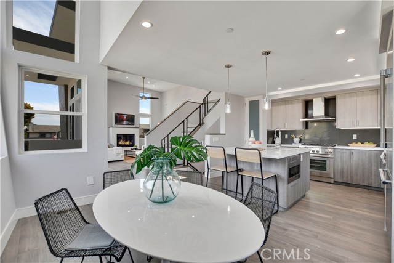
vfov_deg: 77.4
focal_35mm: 15
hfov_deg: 100.4
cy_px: 132
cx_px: 197
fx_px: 164
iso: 400
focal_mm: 10
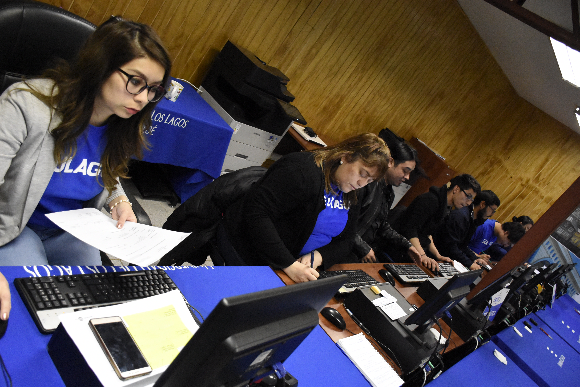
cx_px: 290
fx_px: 483
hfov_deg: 61.9
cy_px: 194
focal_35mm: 30
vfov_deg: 43.6
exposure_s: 1/200
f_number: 4.5
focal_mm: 20
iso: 8000
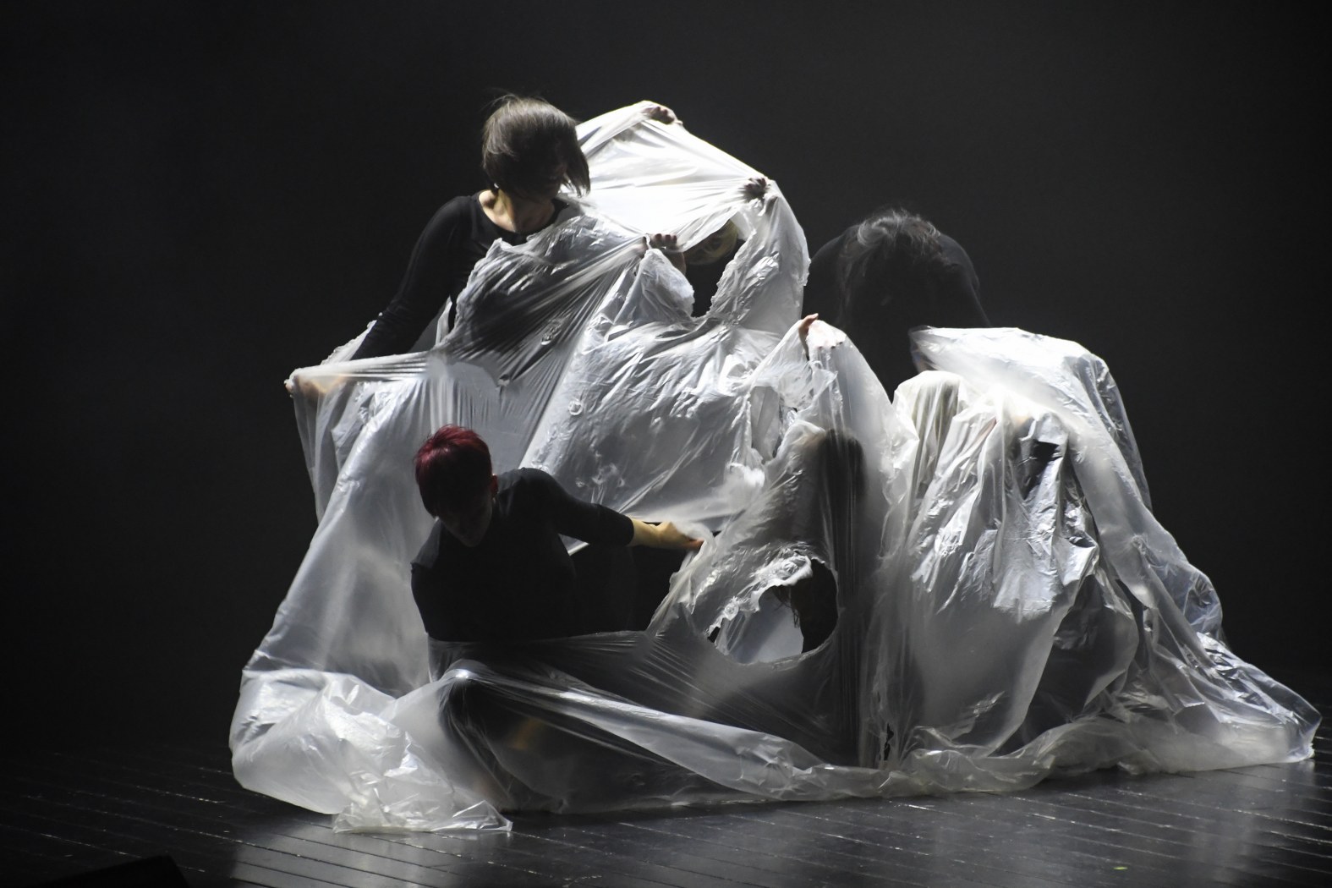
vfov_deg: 6.5
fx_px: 7769
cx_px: 666
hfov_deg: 9.8
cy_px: 444
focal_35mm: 210
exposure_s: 1/160
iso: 4000
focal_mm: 140
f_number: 6
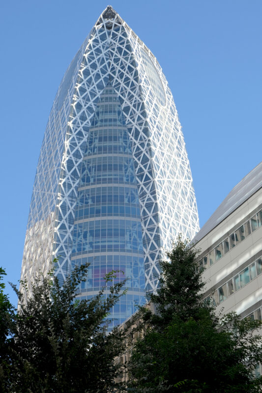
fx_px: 666
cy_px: 196
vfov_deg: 32.9
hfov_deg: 22.3
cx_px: 131
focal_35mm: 61
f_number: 9
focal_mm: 40.7
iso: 320
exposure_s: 1/125
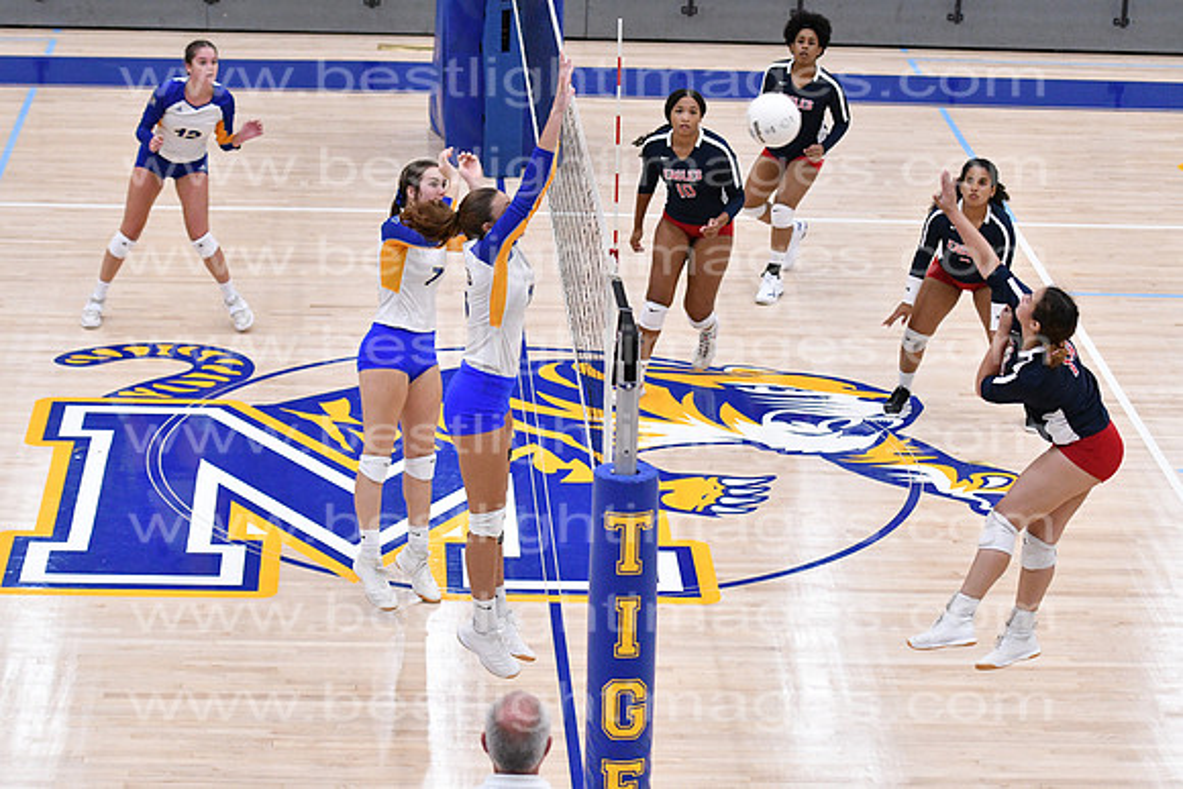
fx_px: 3451
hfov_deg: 19.5
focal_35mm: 105
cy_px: 394
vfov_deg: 13.0
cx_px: 592
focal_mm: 70
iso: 6400
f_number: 3.2
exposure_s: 1/1000
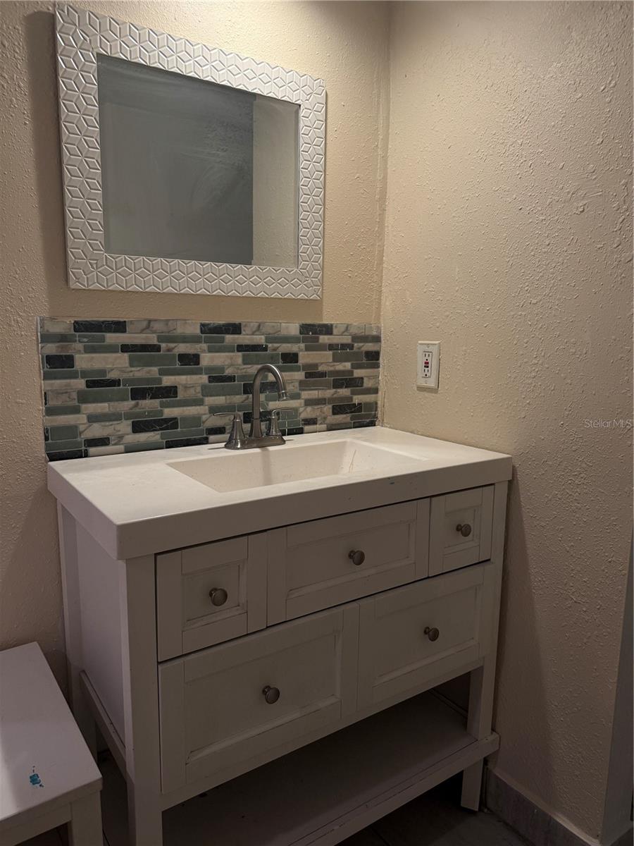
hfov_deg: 56.8
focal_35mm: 24
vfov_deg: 71.6
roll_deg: -0.5
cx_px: 317
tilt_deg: -8.9
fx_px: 586
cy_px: 423
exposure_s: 1/120
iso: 125
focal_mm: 6.76
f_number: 1.78
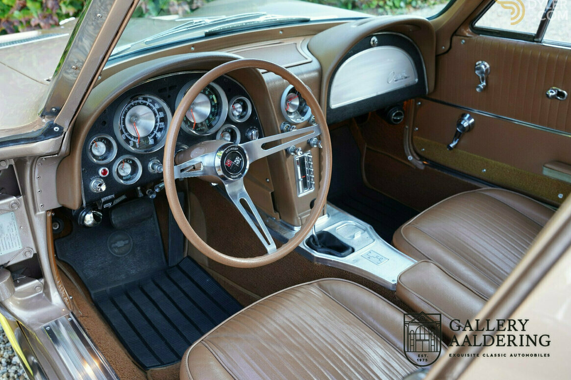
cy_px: 187
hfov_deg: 55.7
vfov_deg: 38.8
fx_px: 541
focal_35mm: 34
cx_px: 278
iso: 320
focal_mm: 33.1
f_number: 5.6
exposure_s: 1/40
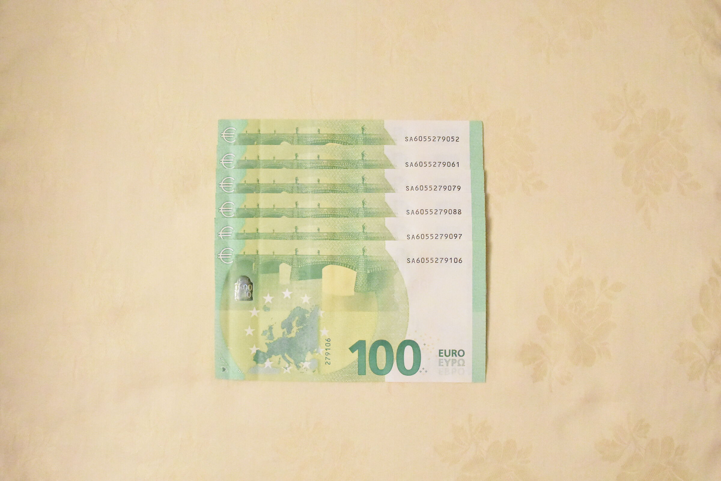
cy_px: 240
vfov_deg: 36.9
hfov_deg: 53.1
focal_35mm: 36
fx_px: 721
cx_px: 360
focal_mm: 24
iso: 25600
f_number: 8
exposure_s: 1/60
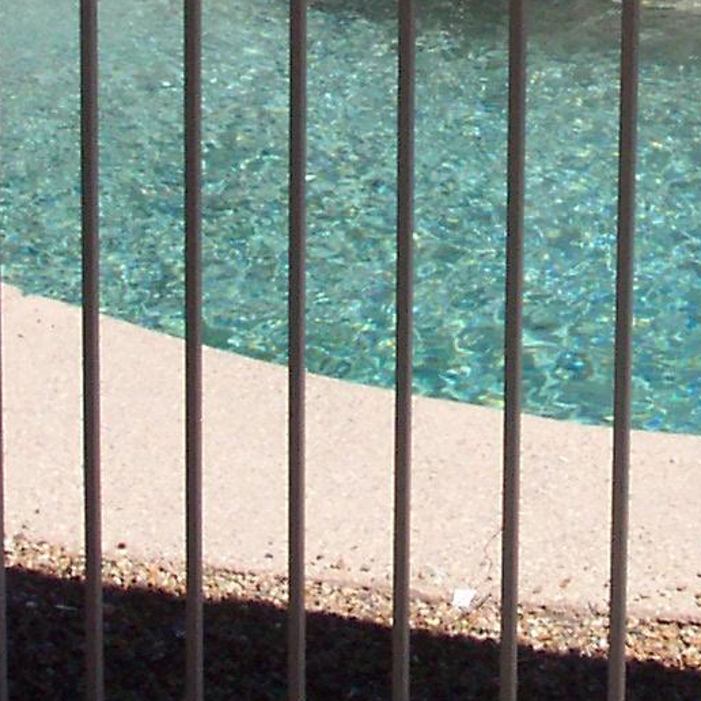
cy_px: -230
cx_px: 535
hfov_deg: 12.3
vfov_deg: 12.0
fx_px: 3230
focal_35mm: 141
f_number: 9.5
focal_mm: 7.5
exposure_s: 1/180
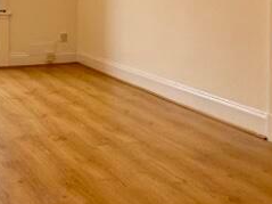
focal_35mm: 60
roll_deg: +0.9
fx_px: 471
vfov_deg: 23.3
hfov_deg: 29.8
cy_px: -5
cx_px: -7
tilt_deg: -1.2
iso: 80
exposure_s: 1/99
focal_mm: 2.22
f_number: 2.2
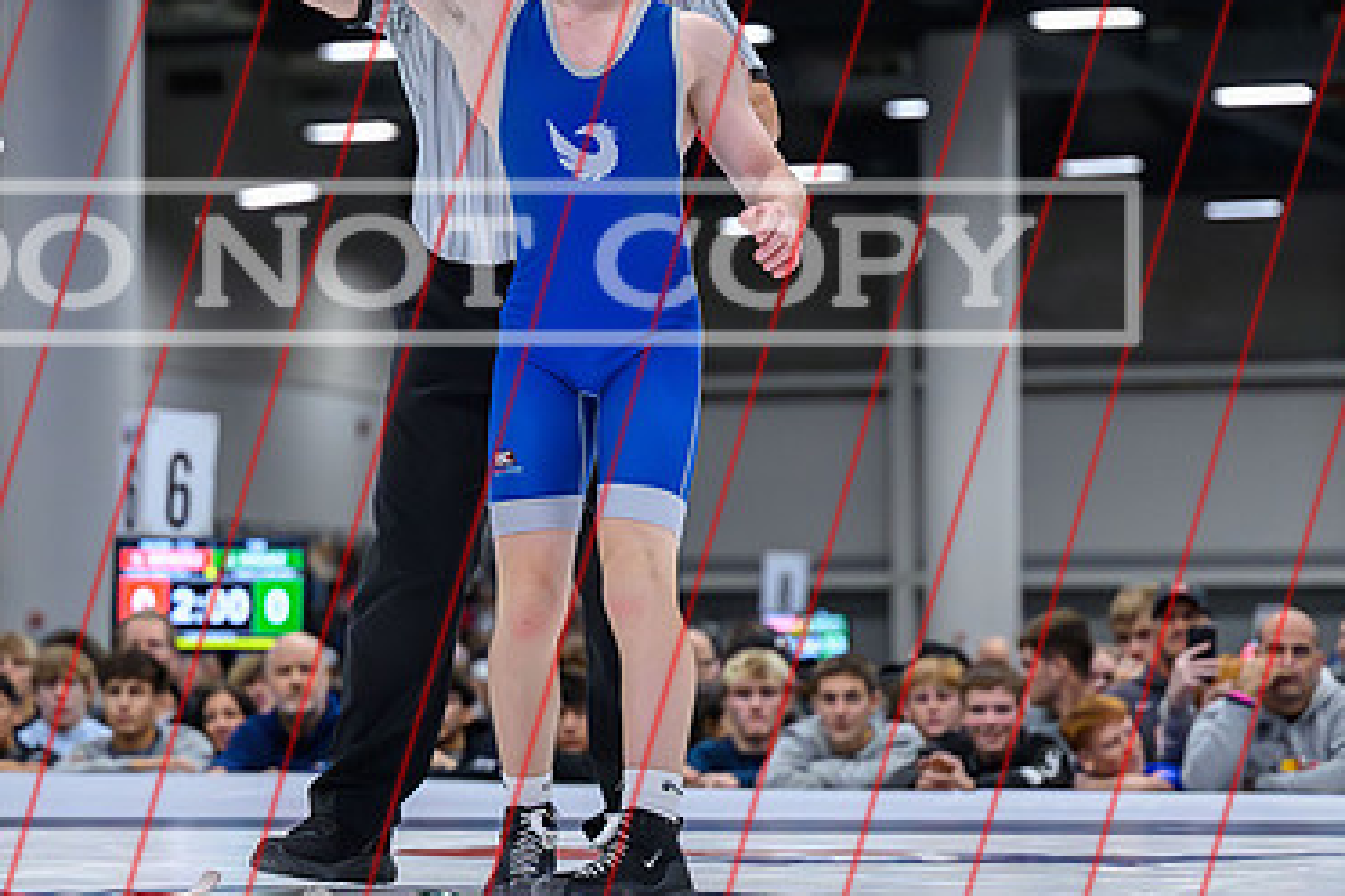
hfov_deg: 13.9
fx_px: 5529
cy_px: 261
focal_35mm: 148
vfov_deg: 9.3
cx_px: 516
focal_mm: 75
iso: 9000
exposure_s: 1/800
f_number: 2.8
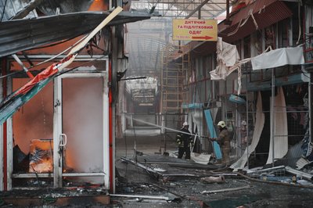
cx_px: 156
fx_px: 652
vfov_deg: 18.2
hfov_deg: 27.0
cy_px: 104
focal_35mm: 75
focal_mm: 75
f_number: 3.5
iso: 800
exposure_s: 1/160
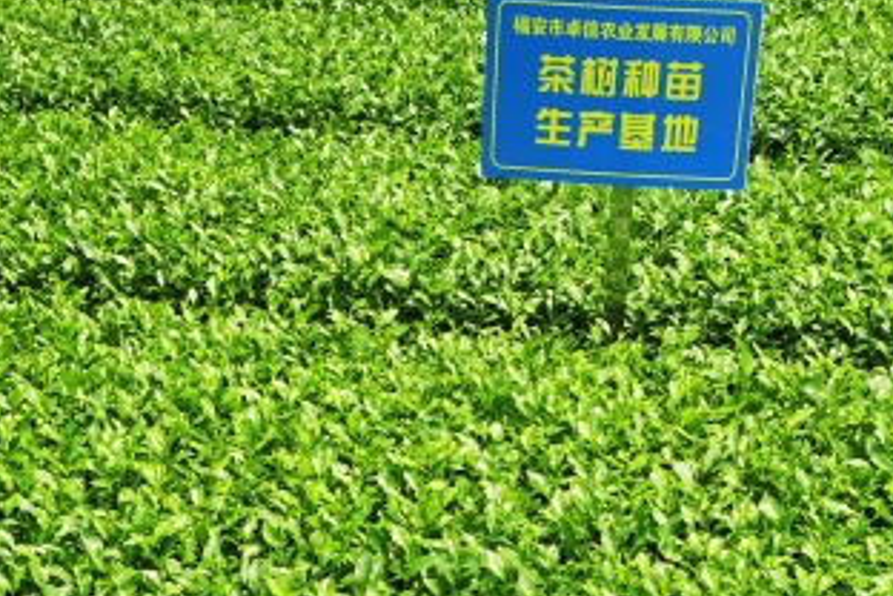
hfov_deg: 28.1
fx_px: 1786
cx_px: 501
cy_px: 705
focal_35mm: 72
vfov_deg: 18.0
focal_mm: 5.56
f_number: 1.6
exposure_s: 1/1984
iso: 50
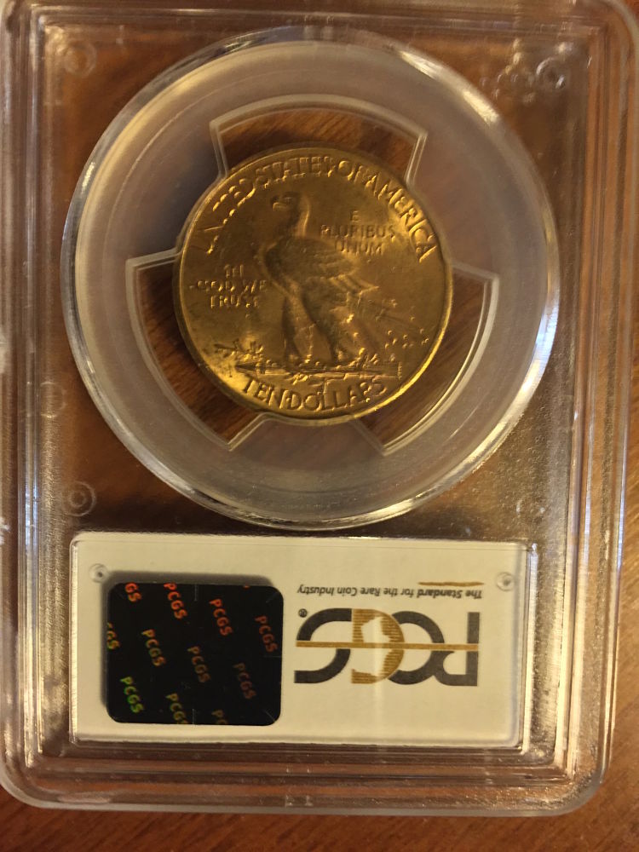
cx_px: 320
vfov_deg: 61.7
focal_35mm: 29
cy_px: 426
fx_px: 714
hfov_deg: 48.2
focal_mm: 4.15
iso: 250
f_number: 2.2
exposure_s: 1/20
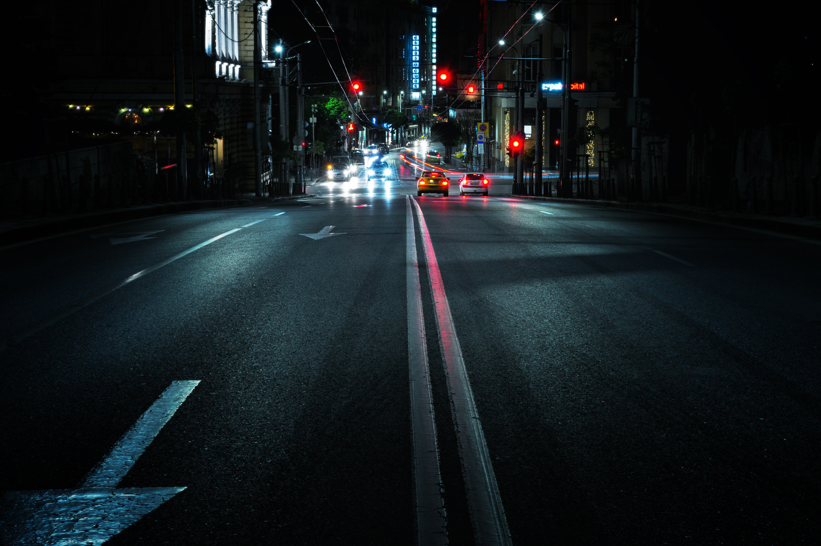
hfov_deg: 33.4
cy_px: 273
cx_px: 410
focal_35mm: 60
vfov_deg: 22.6
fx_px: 1367
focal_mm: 60
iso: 100
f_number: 14
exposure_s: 8
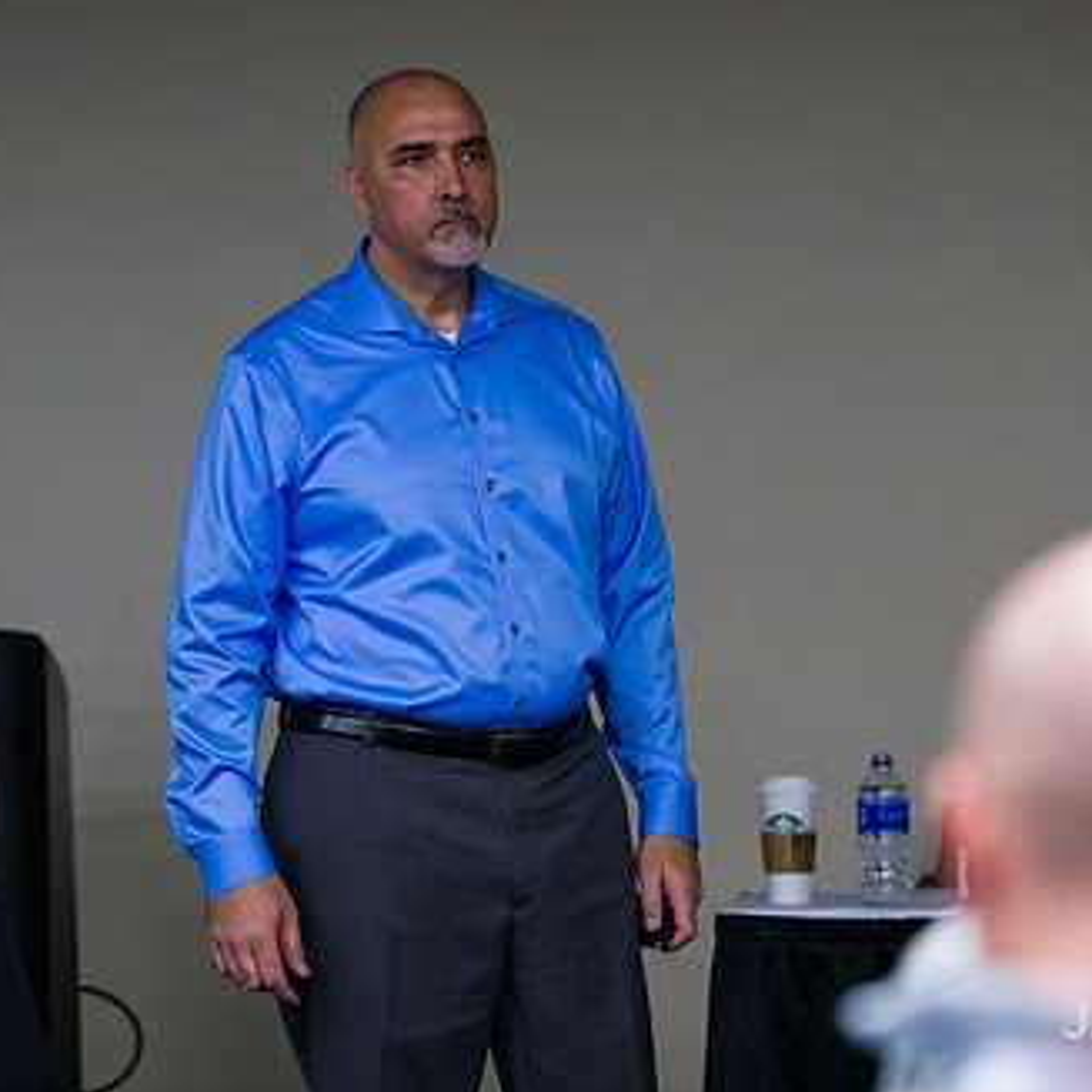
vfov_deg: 9.5
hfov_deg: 9.5
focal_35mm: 184
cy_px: 466
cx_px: 414
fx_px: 6567
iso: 1600
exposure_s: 1/200
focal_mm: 122
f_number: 3.2
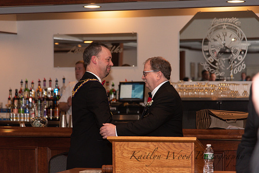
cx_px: 130
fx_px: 863
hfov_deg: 17.1
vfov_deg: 11.4
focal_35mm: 120
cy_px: 86
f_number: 4
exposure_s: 1/200
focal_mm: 120
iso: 800
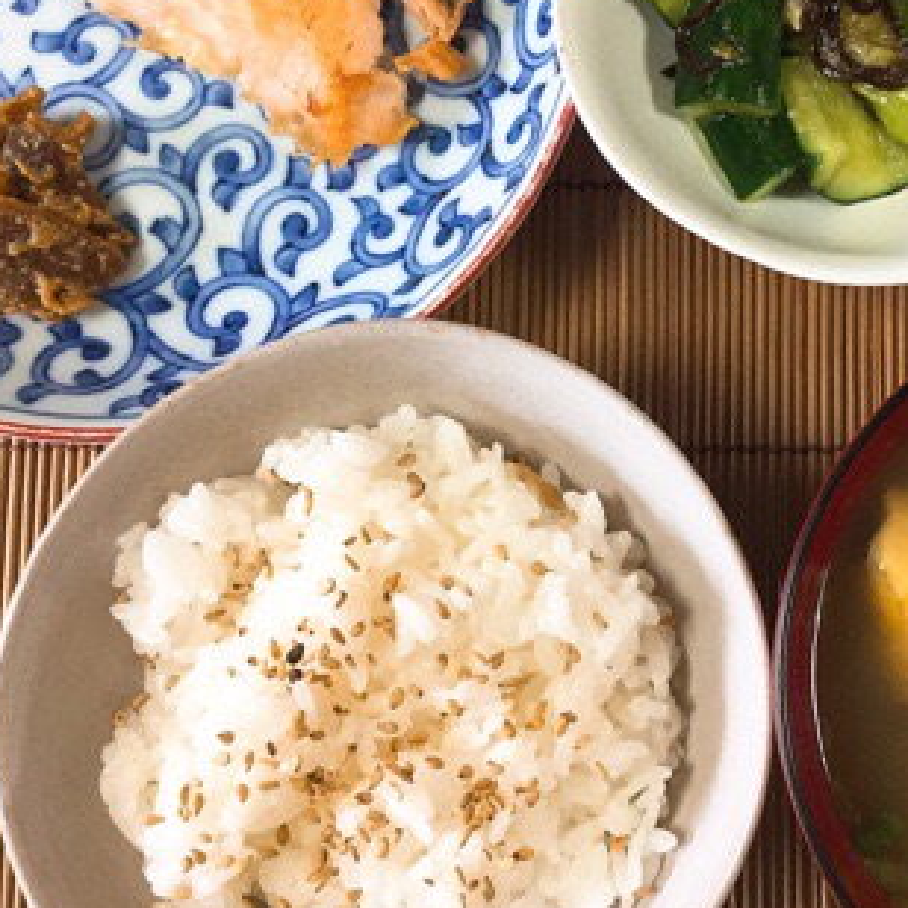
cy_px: 357
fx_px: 1692
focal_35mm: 57
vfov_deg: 30.0
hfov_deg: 29.1
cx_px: 769
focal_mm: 3.3
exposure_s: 1/30
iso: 50
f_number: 2.4
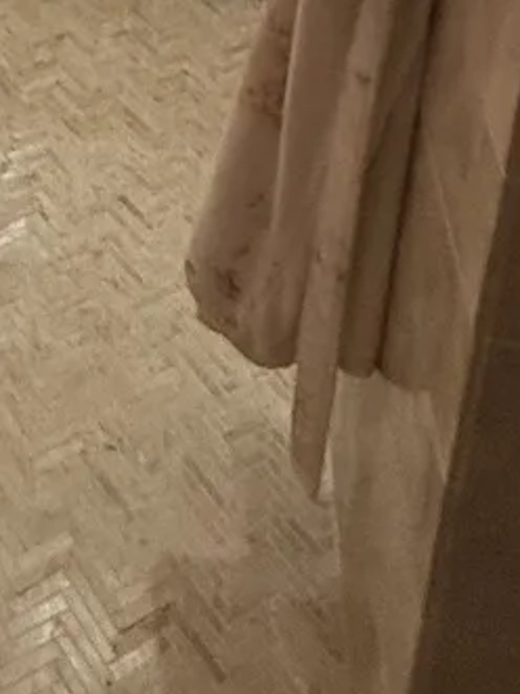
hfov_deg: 20.6
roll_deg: -1.4
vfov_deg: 22.6
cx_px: -231
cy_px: -458
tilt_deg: -13.4
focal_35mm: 62
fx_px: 1243
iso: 500
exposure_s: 1/60
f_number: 2.2
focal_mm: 2.22
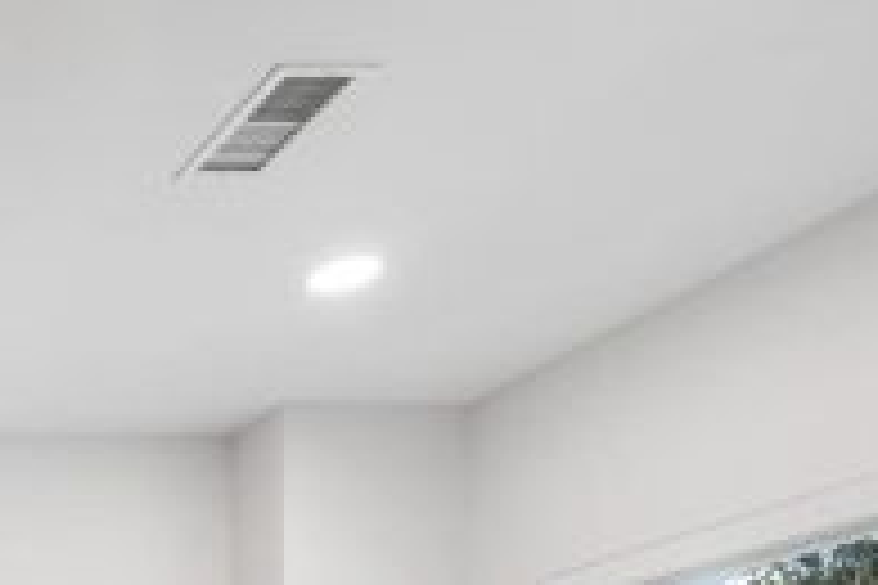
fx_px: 1122
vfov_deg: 23.4
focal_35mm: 46
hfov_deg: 26.6
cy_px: 880
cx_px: -509
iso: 320
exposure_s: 1/8
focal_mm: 14
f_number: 8
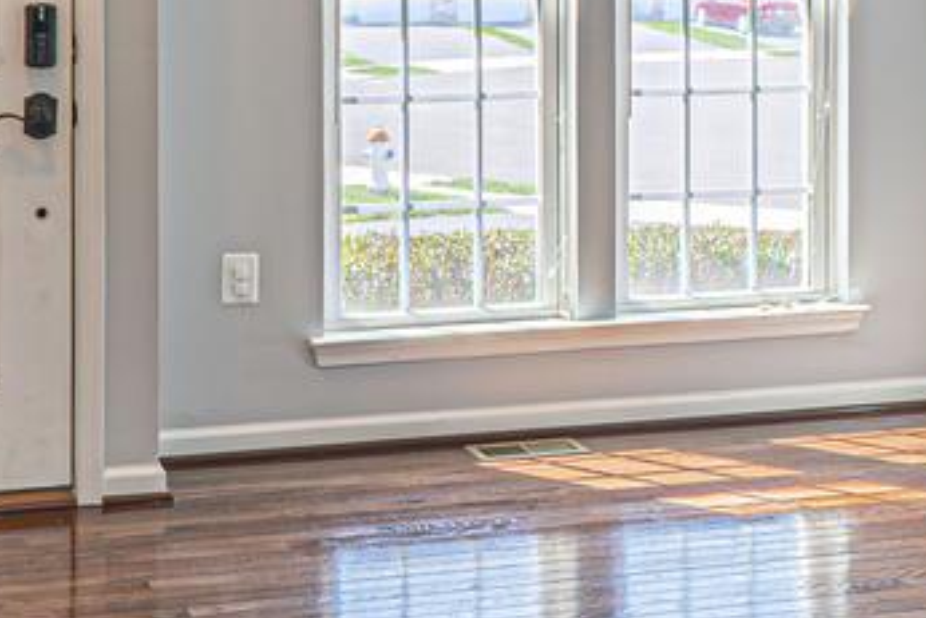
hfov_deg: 28.4
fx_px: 1827
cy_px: 8
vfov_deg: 18.7
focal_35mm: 71
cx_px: 409
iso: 125
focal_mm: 12
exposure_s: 1/20
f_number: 7.1
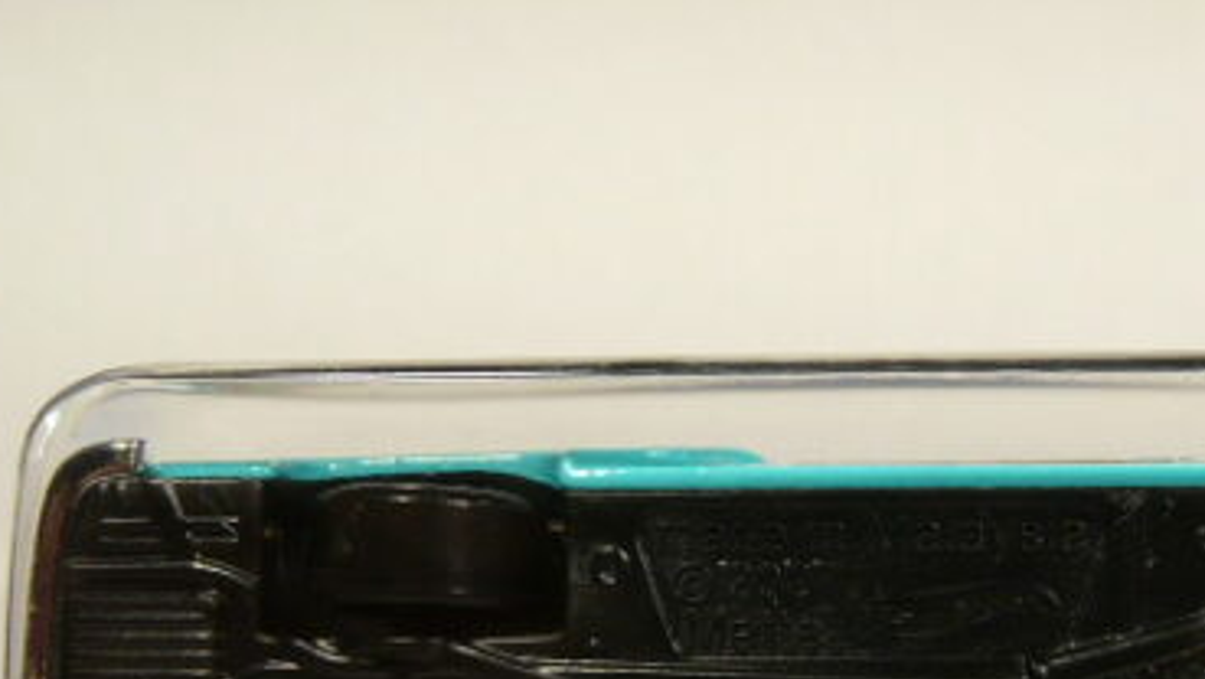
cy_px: 571
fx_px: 2206
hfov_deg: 30.1
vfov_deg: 17.3
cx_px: 878
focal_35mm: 69
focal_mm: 4.6
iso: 100
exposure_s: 1/80
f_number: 2.8
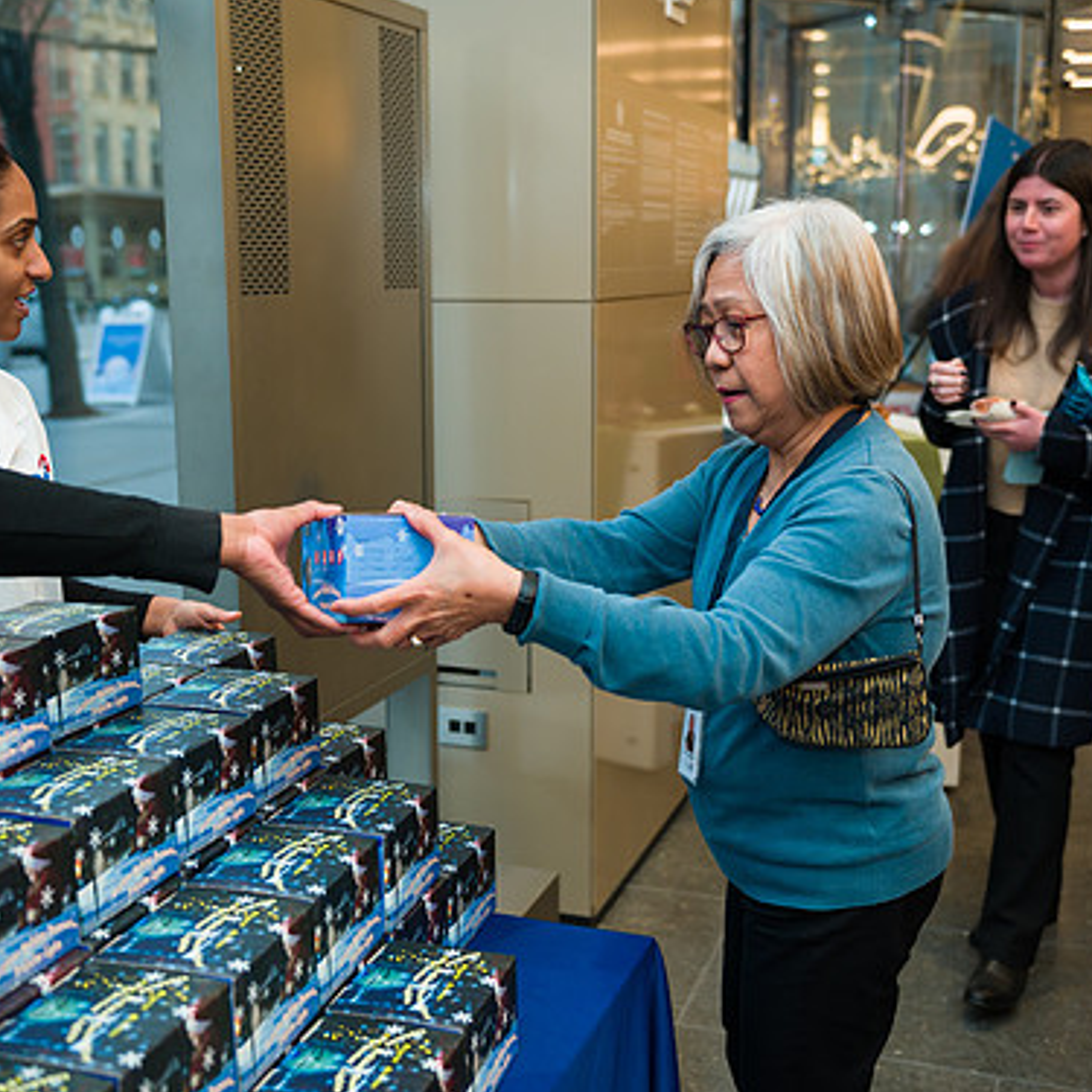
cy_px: 545
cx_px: 533
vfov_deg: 40.0
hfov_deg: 40.0
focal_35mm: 42
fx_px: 1499
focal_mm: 32
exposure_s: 1/200
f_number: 3.2
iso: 400
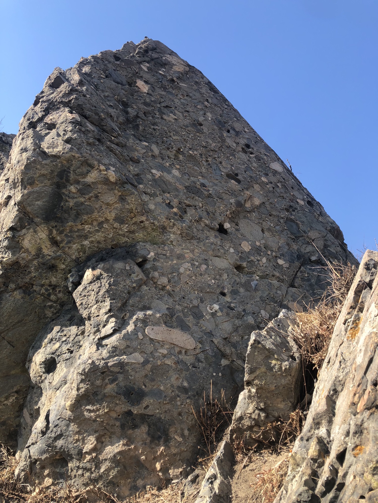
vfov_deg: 63.4
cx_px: 189
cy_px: 252
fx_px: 408
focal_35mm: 28
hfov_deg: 49.7
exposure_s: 1/727
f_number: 1.8
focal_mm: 3.99
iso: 20
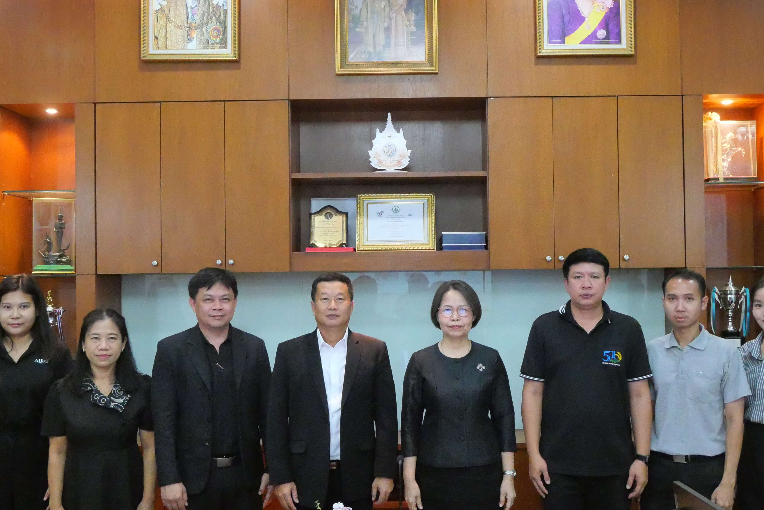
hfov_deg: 47.3
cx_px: 419
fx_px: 871
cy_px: 269
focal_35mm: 41
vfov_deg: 32.7
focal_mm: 14
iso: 6400
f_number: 5.6
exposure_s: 1/100
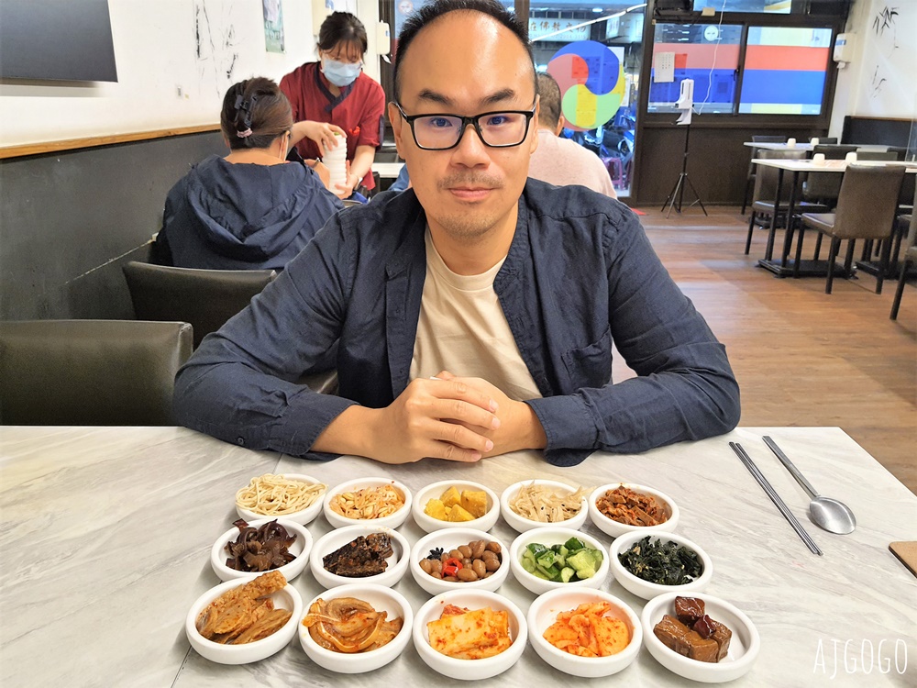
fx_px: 689
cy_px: 344
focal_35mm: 26
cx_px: 458
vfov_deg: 53.1
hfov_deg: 67.3
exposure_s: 1/40
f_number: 1.7
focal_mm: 4.32
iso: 200
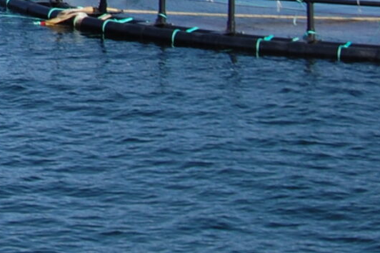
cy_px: -288
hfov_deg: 8.5
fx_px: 2437
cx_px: -354
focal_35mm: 231
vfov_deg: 5.8
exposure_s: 1/400
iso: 200
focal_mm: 32
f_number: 10
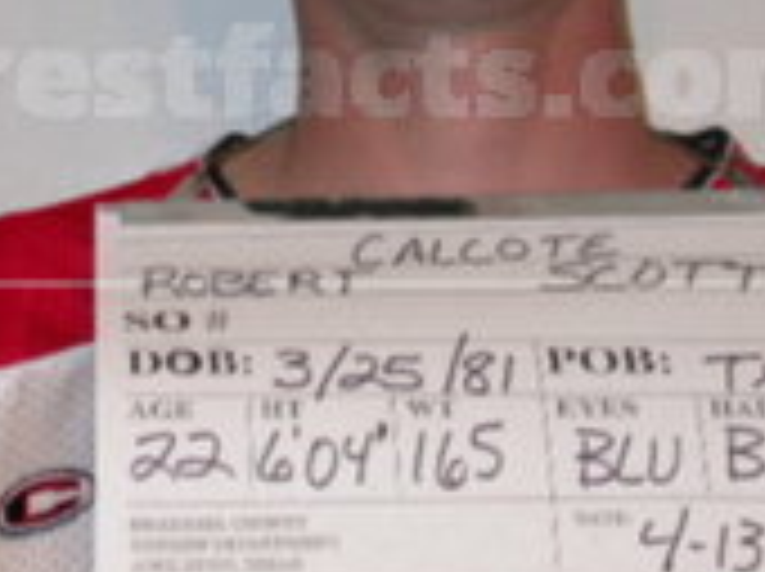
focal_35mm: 179
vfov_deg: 8.2
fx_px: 3950
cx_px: 331
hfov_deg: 11.1
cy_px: 65
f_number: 3.7
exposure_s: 1/60.3
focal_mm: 18.2
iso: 100
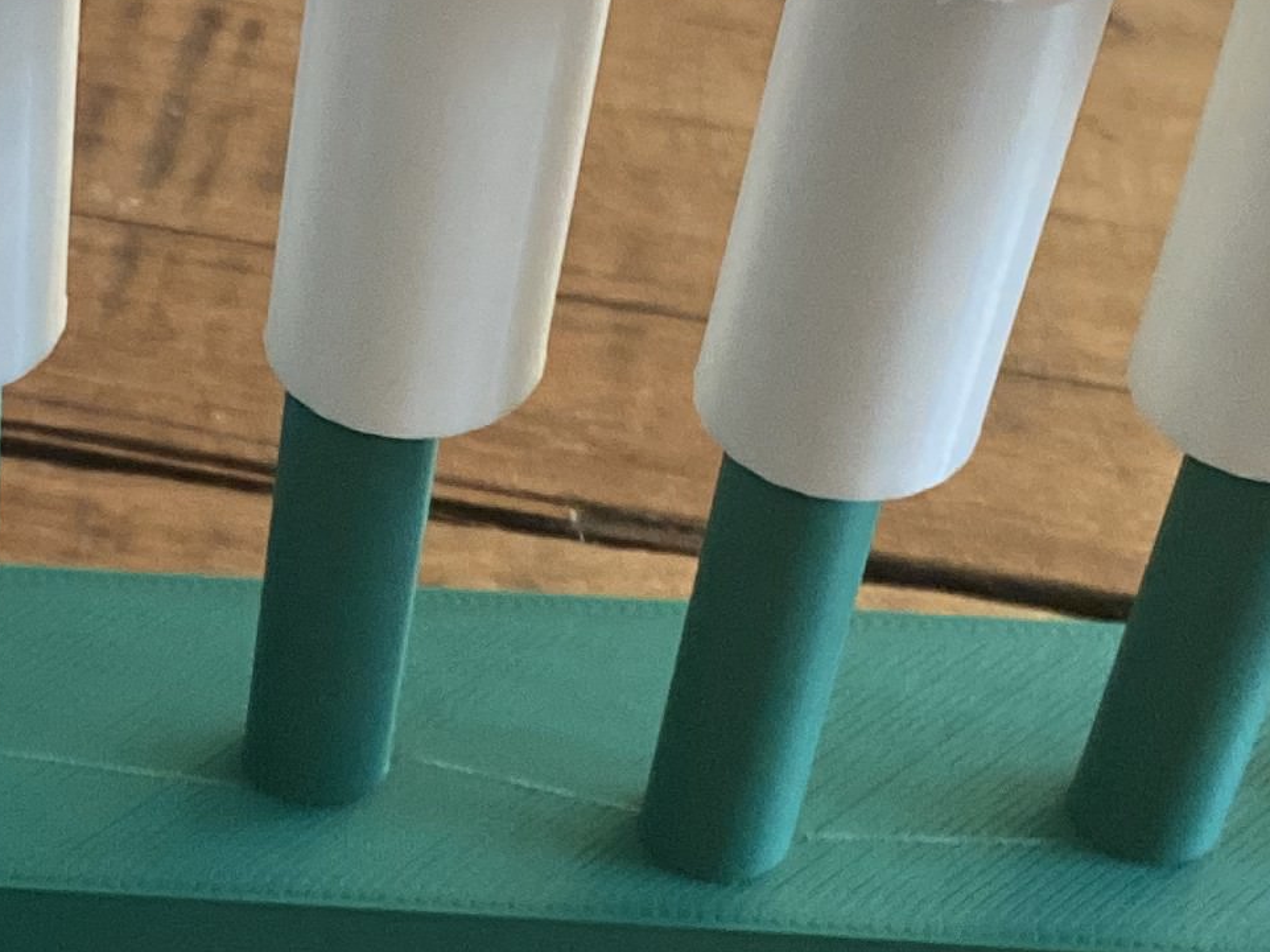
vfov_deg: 13.4
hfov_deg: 17.5
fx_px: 3998
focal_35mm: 109
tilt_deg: -48.1
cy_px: 901
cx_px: -59
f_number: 1.8
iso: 400
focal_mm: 4.25
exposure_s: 1/60
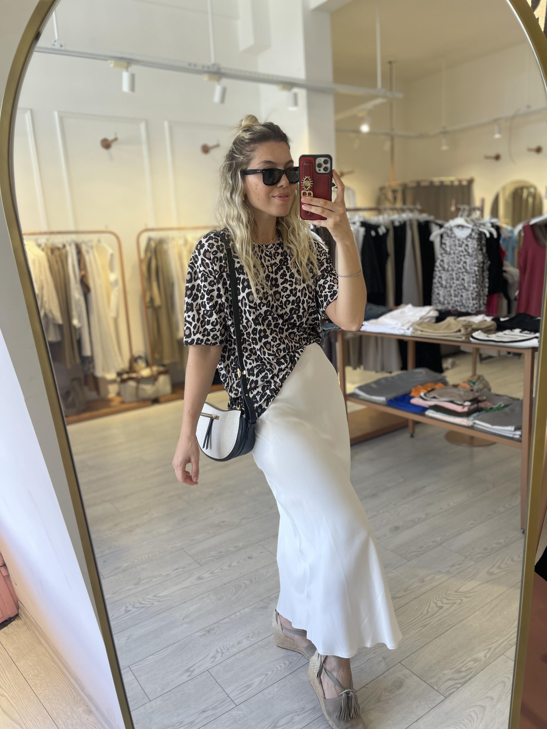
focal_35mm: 26
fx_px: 548
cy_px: 364
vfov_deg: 67.3
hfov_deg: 53.1
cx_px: 274
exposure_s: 1/111
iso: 32
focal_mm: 5.1
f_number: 1.6
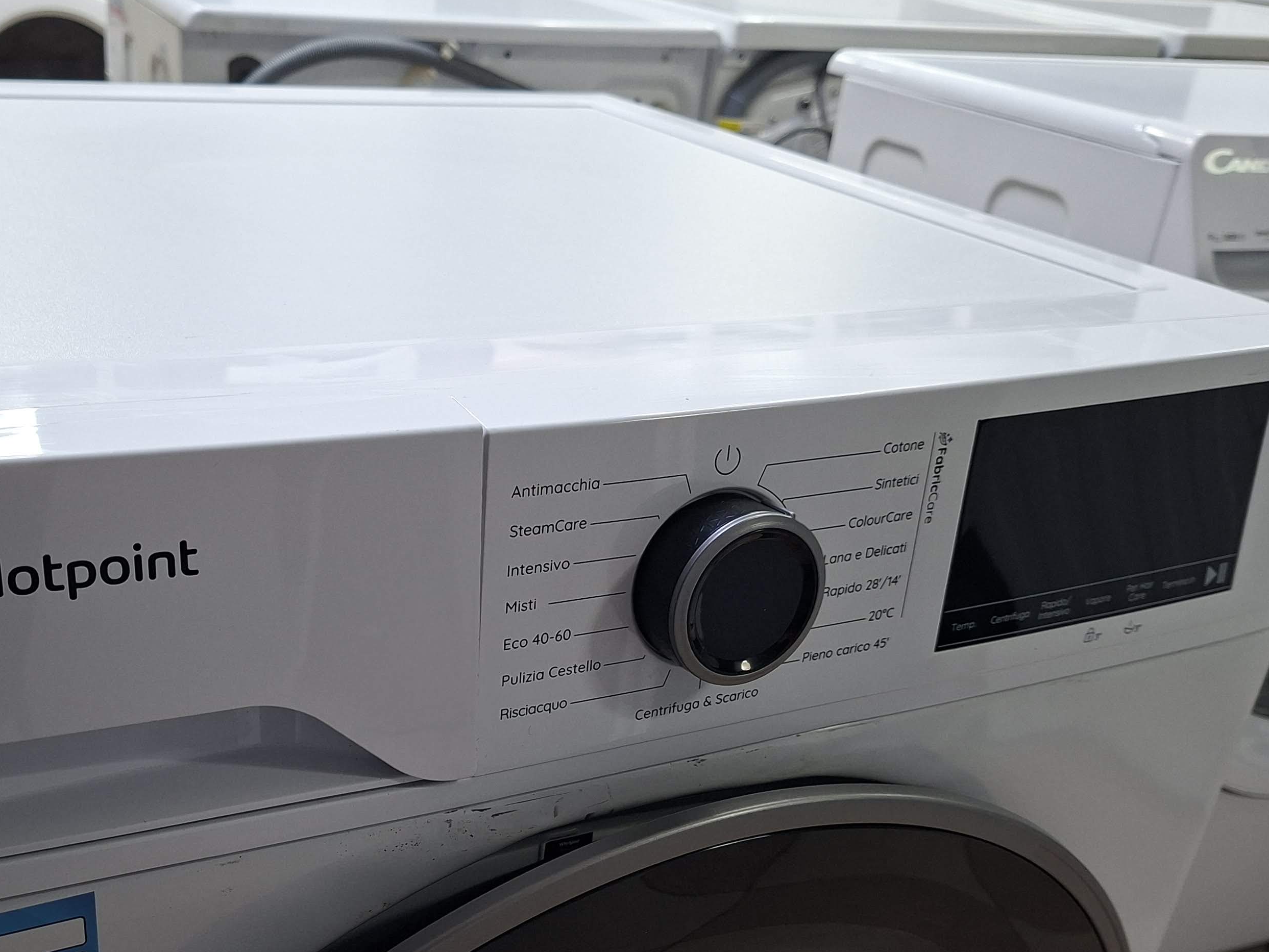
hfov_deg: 49.4
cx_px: 438
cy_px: 646
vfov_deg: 38.2
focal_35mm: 37
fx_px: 1357
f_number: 1.8
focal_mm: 5.54
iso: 160
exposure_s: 1/50
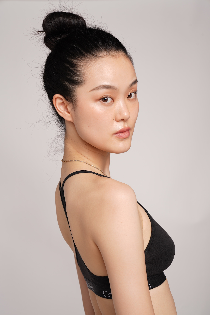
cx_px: 105
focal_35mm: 64
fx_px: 560
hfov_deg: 21.2
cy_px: 158
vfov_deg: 31.4
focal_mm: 64
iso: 50
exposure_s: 1/160
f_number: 9
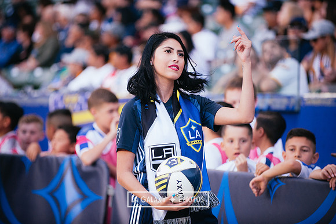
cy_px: 112
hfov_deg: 12.1
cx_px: 168
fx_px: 1586
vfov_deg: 8.1
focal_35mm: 170
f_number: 2.8
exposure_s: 1/800
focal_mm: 170
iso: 1600
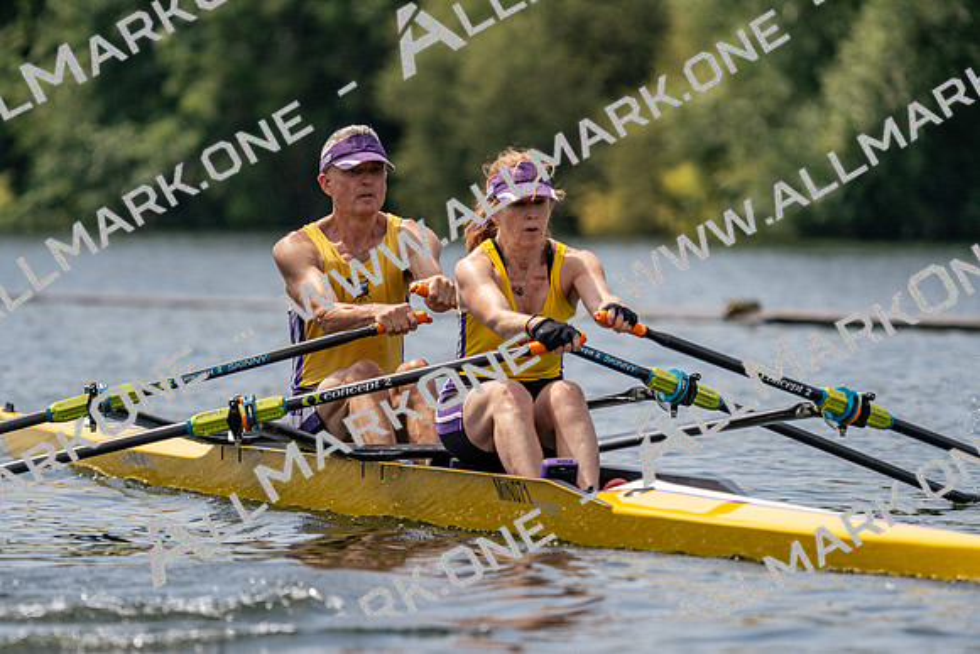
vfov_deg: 3.8
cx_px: 490
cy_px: 327
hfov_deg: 5.7
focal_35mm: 362
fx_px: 9856
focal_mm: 362
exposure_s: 1/1600
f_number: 6.3
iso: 250
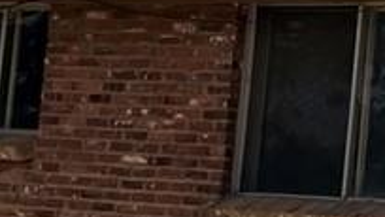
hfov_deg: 9.4
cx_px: 932
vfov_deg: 5.9
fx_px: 2094
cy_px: 49
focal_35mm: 205
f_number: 1.78
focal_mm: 6.76
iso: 80
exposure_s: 1/10309
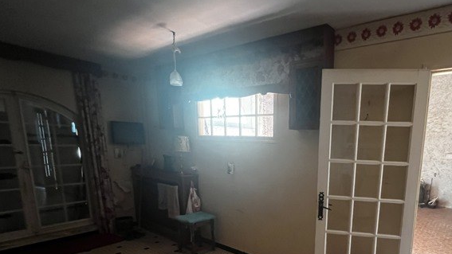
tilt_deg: -9.2
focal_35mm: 20
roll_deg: -1.8
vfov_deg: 53.4
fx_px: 240
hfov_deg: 82.8
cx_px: 312
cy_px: 190
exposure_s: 1/48
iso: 1000
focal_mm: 1.57
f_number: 1.8
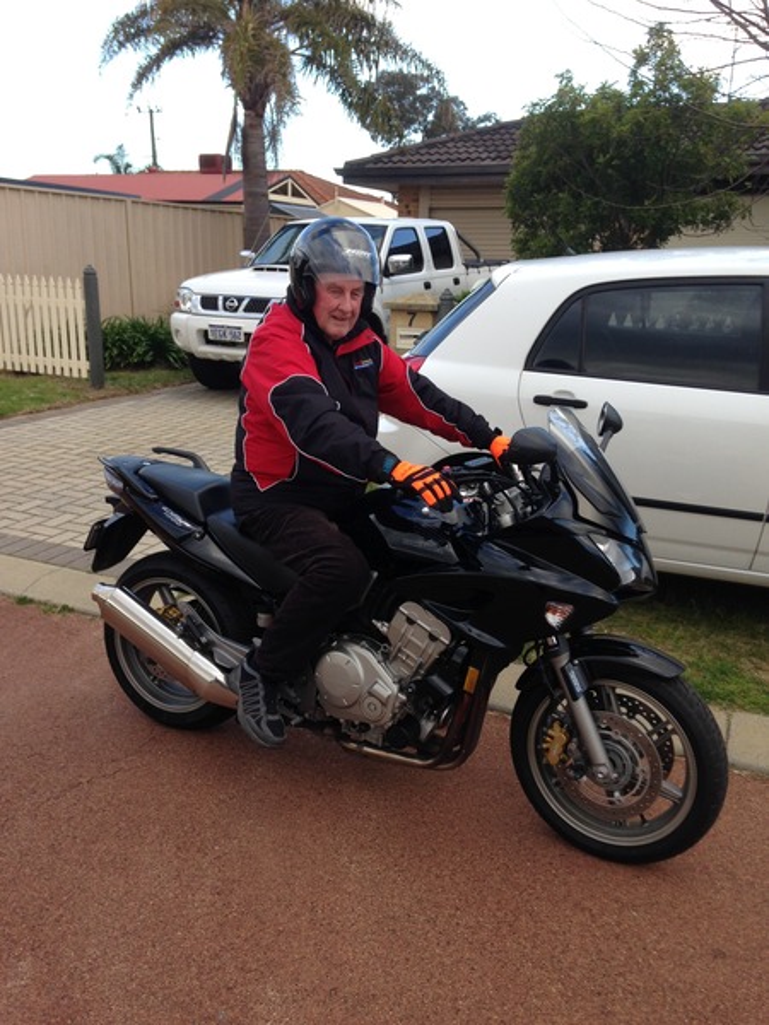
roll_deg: +1.0
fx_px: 977
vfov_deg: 55.4
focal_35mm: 33
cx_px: 384
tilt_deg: -11.4
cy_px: 512
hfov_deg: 42.9
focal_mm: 4.12
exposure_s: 1/227
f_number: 2.4
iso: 50
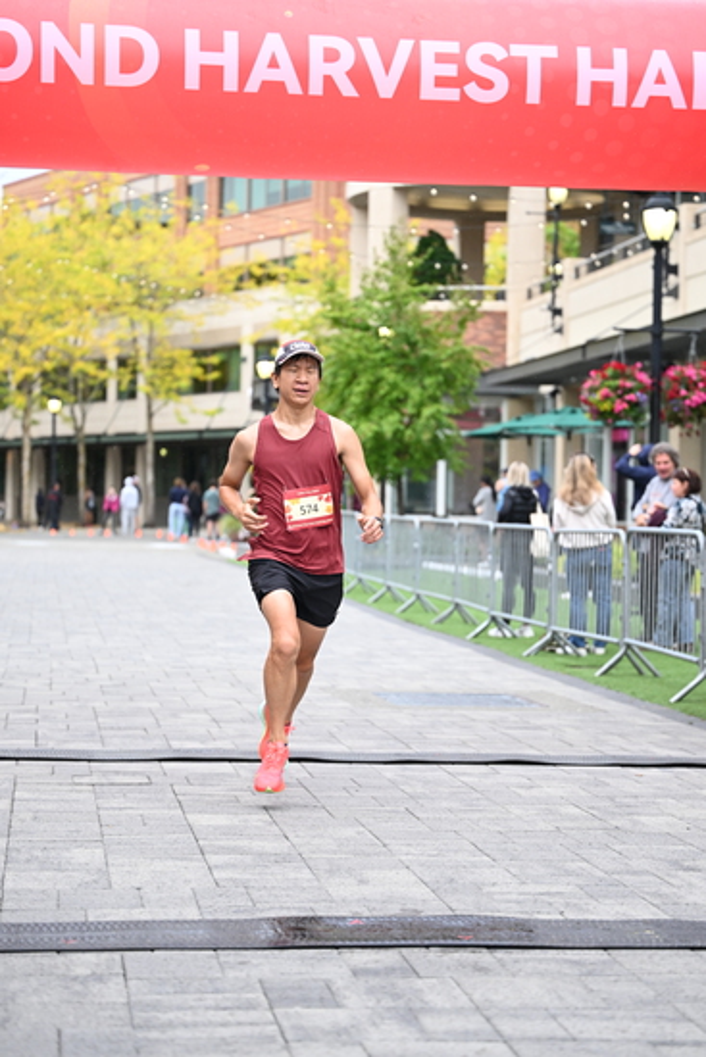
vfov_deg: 27.0
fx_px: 2205
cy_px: 528
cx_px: 353
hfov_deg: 18.2
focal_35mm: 75
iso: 1250
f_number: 2.8
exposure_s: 1/1600
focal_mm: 75
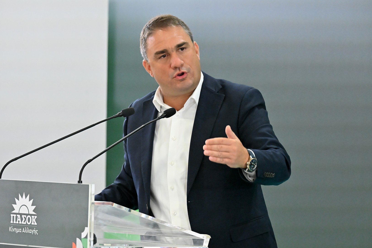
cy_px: 133
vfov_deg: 4.0
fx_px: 3524
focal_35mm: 341
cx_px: 181
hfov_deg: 6.0
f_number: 6
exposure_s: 1/250
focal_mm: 310
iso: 10000
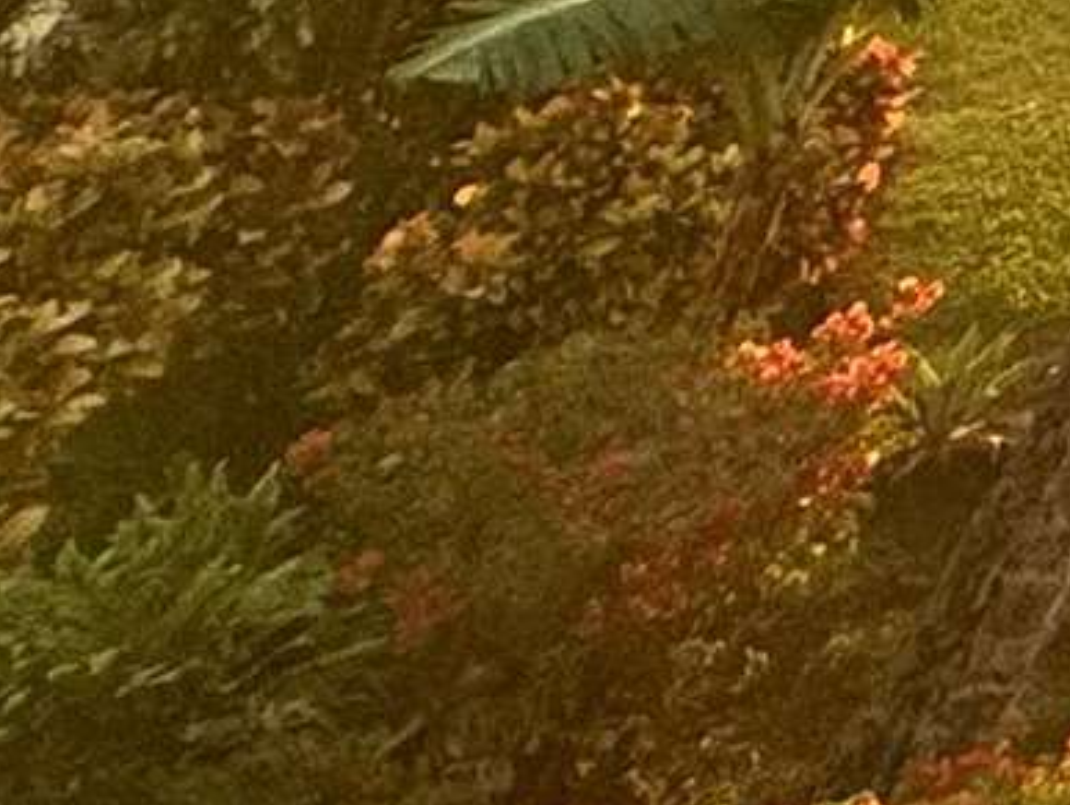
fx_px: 3434
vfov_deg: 9.7
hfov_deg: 10.1
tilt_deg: +8.8
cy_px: -1737
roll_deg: -3.2
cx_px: 3569
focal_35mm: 111
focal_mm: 2.22
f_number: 2.2
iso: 40
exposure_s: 1/215
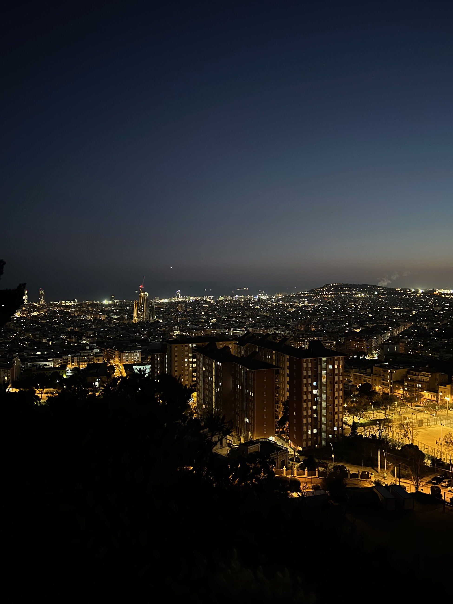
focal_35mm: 26
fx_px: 454
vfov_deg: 67.3
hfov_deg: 53.1
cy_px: 302
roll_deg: +0.1
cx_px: 226
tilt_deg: -2.6
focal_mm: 5.7
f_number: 1.5
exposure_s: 1/24
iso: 640
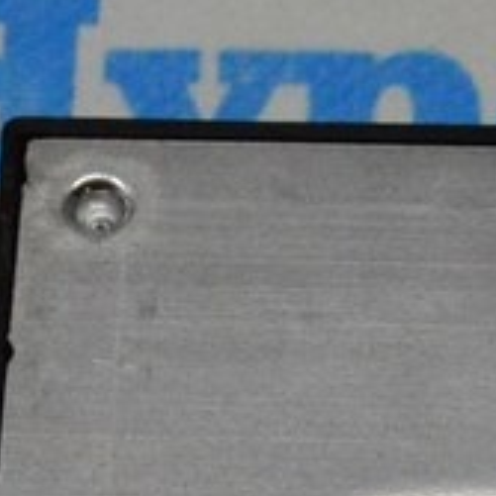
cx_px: 639
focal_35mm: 273
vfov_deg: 6.3
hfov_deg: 6.4
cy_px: 904
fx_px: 4419
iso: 6400
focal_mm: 35
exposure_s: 1/500
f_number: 11
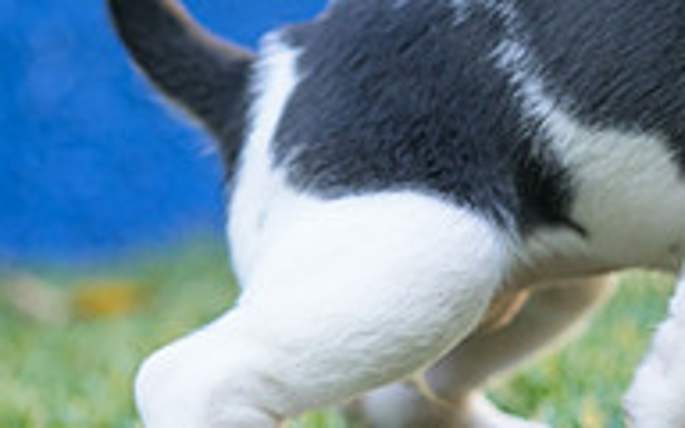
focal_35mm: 672
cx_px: 990
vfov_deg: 2.0
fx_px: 12545
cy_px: -143
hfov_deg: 3.1
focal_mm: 135
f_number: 2.8
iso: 800
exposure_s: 1/640
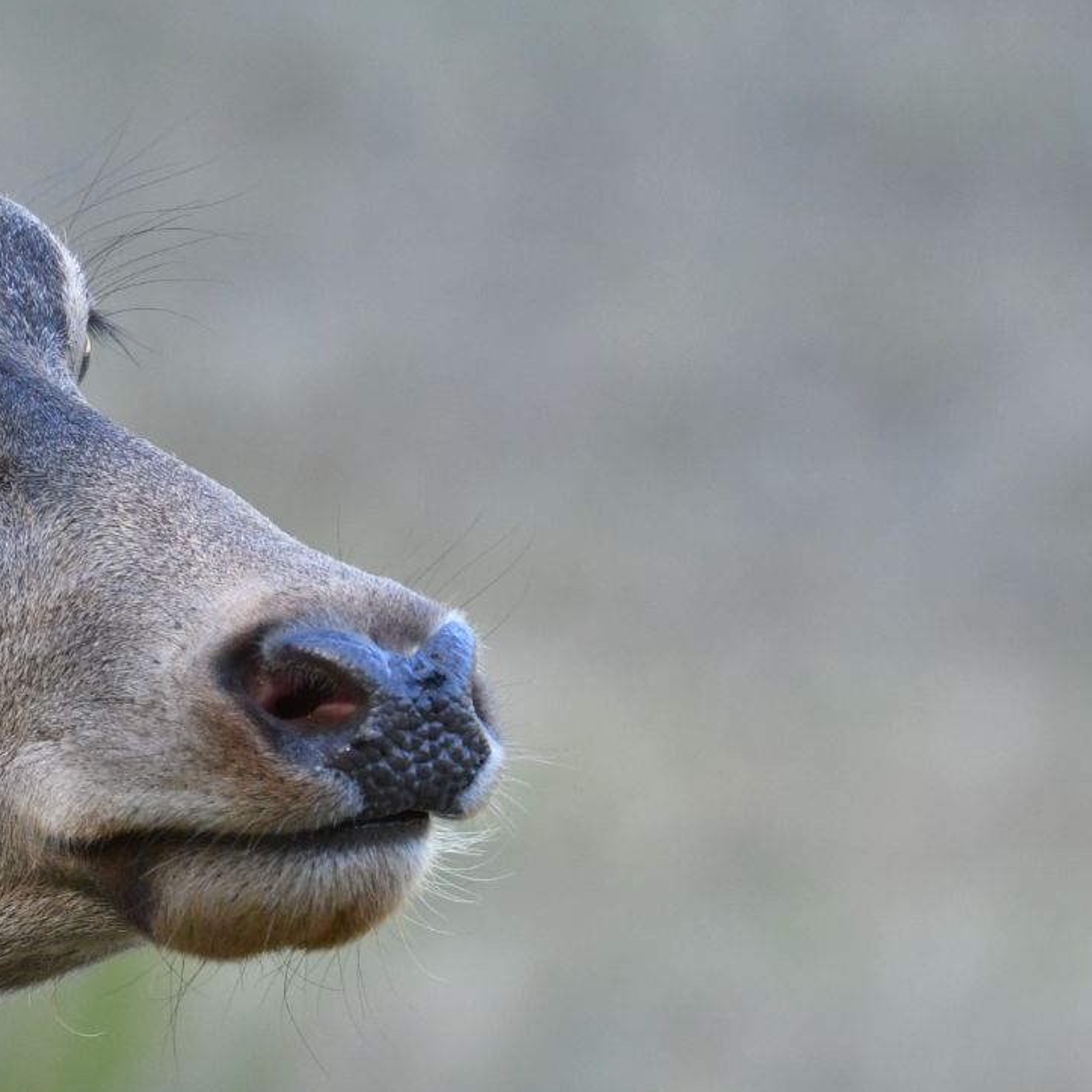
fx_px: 45077
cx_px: -346
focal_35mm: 1263
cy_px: 351
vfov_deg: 1.4
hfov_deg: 1.4
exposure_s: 1/350
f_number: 5.6
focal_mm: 350
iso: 800
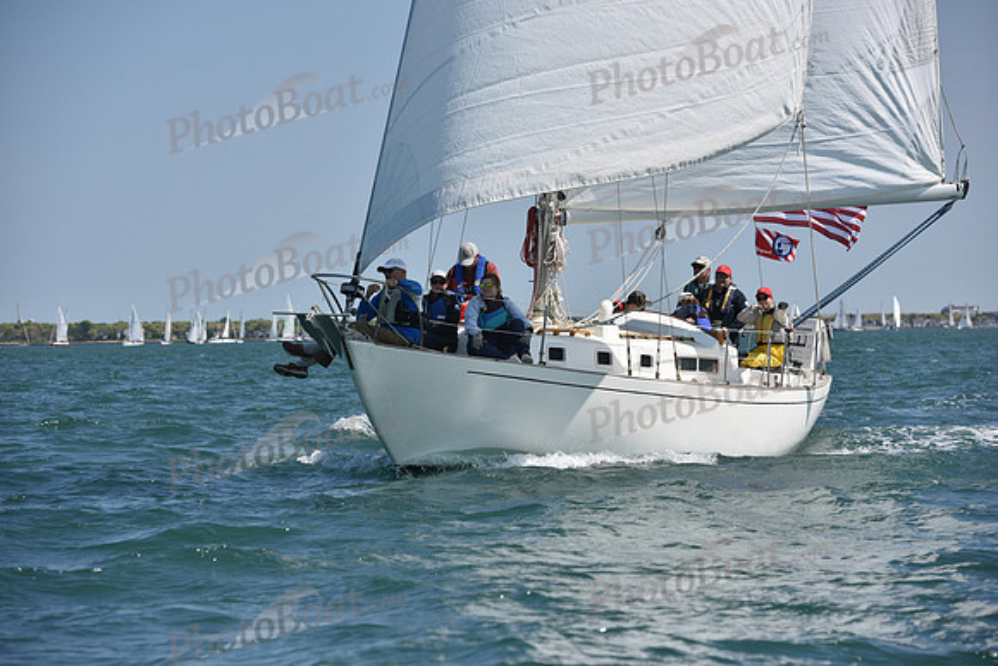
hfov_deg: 14.7
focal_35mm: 140
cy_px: 333
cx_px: 499
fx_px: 3882
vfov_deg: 9.8
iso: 320
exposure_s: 1/800
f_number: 6.3
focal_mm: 140
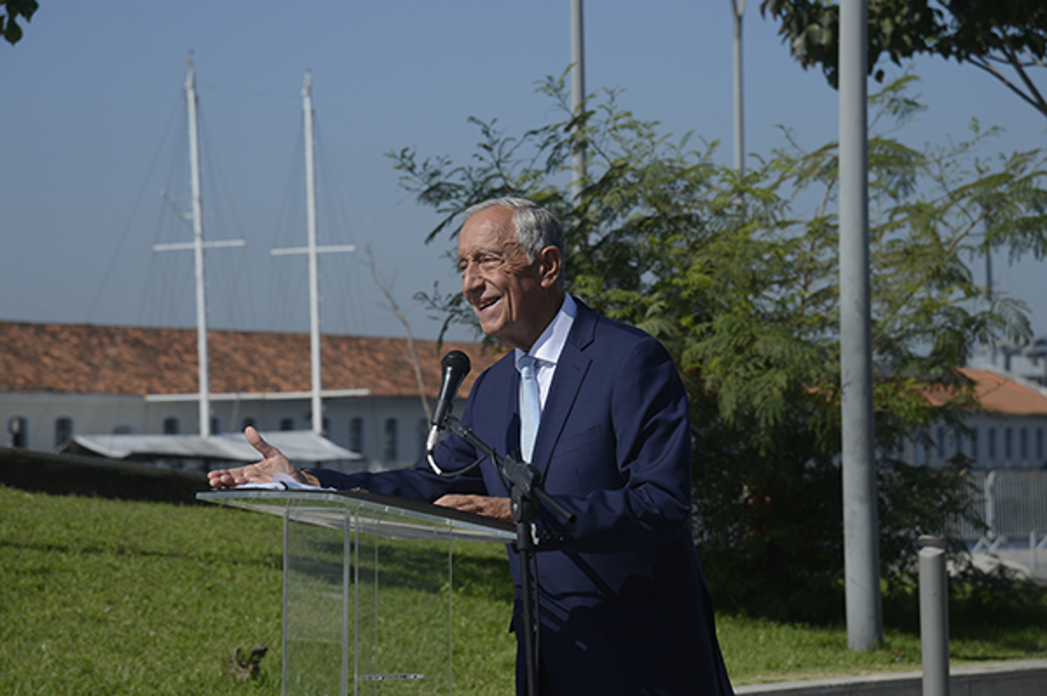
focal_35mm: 120
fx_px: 3487
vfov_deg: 11.4
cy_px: 348
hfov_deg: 17.1
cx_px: 524
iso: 250
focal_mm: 120
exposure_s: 1/1000
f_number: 8
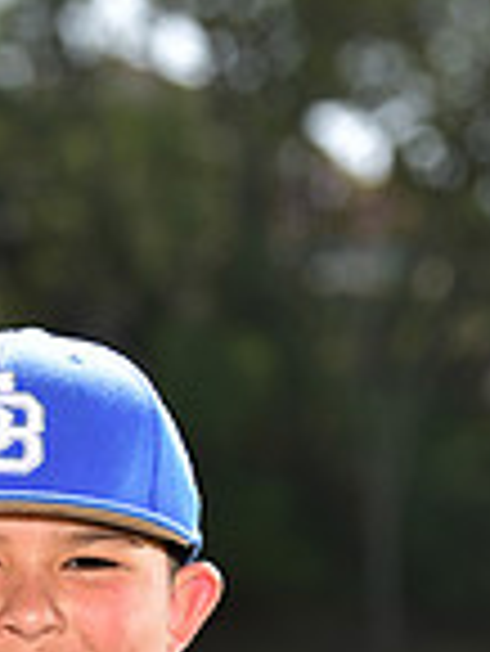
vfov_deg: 4.4
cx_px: -43
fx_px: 8405
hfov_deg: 3.3
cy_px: 926
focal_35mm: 446
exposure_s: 1/200
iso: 80
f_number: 5
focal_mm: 116
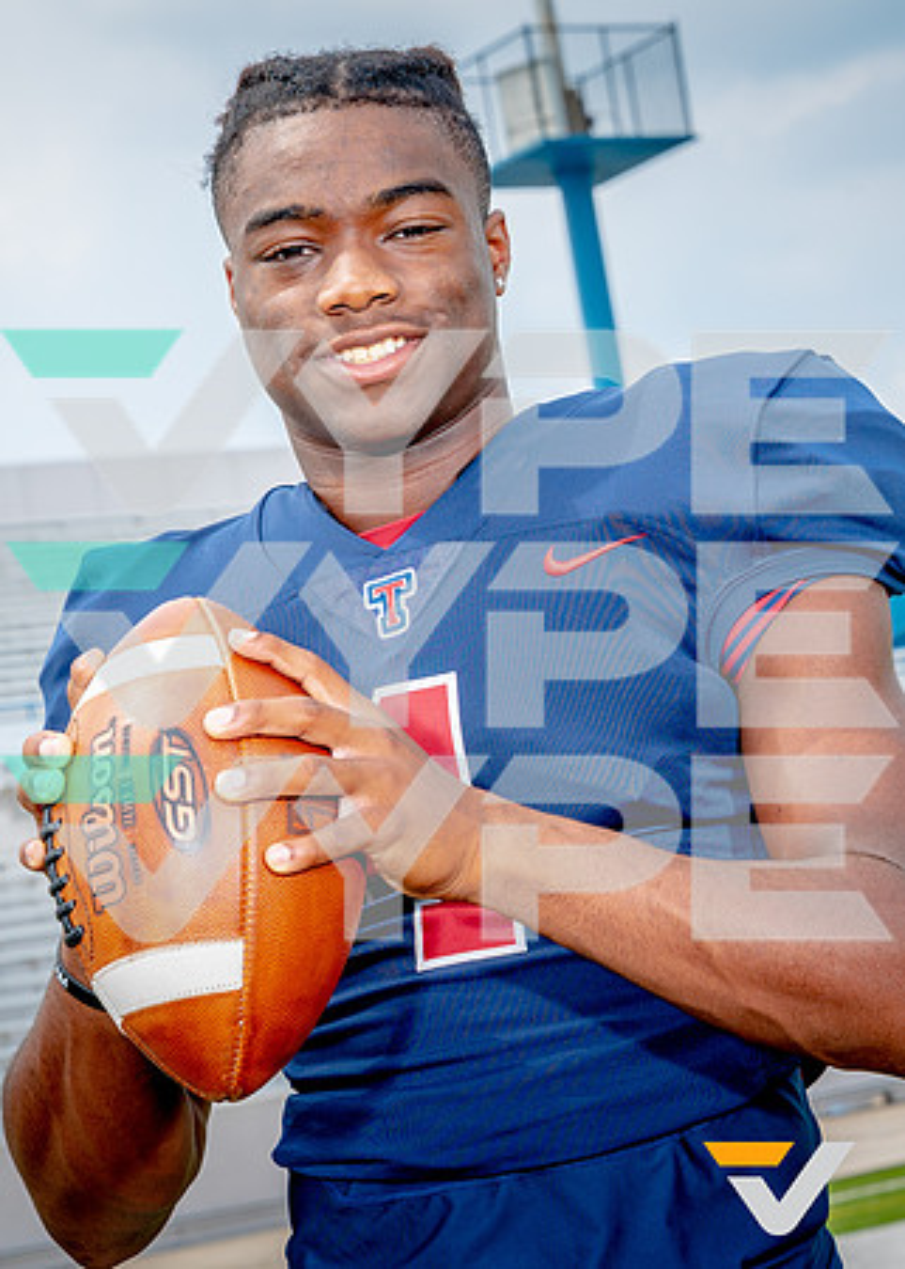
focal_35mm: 98
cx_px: 499
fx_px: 3538
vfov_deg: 20.3
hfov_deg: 14.6
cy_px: 634
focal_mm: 67
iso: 100
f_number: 8
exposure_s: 1/125
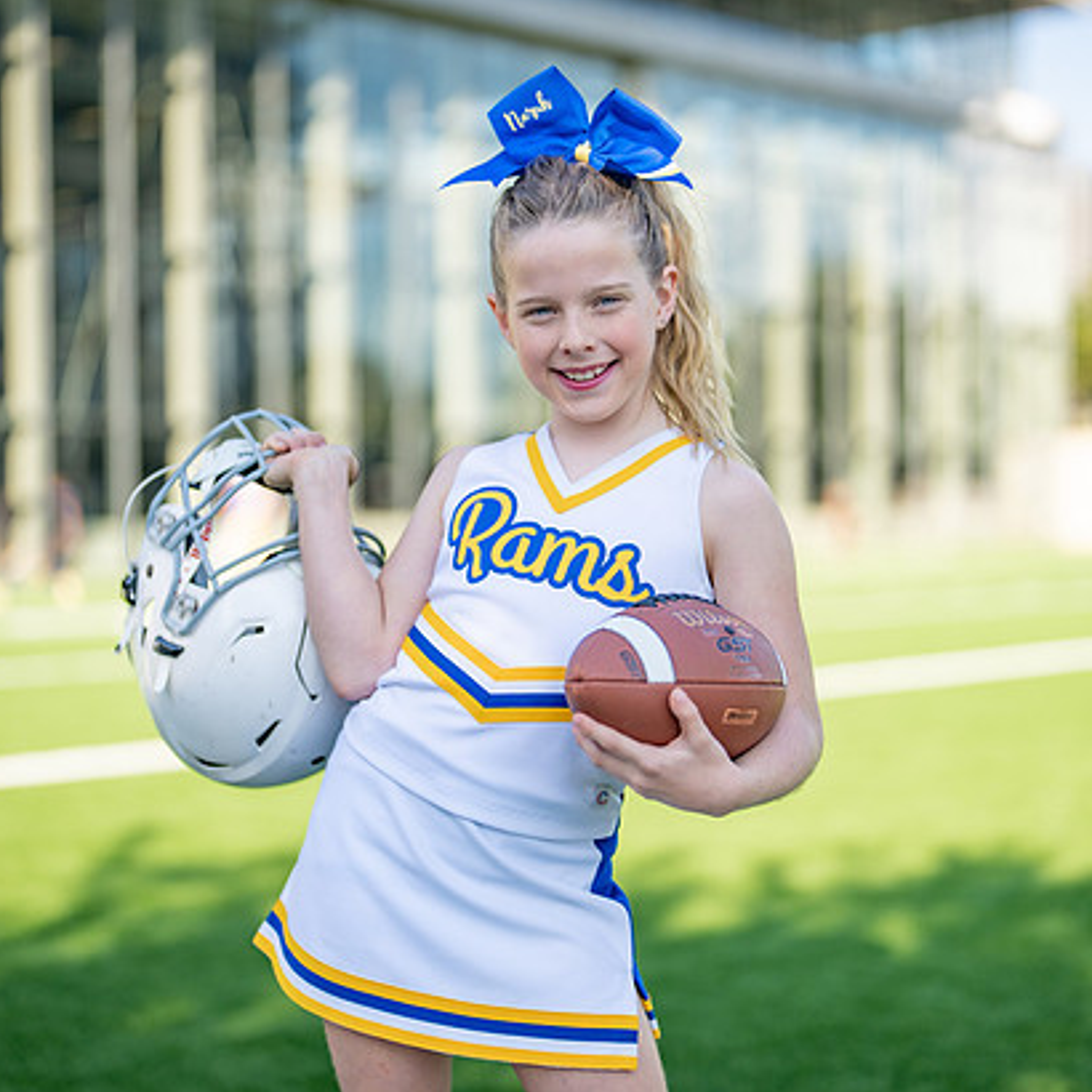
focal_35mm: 66
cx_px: 565
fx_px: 2356
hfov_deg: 26.1
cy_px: 546
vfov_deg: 26.1
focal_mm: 50
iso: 100
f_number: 1.2
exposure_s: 1/3200
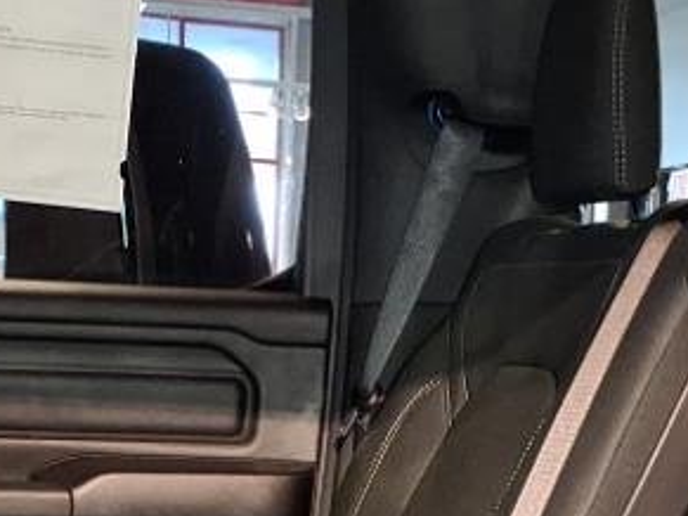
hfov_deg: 20.6
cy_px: 750
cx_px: 423
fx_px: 1887
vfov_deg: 14.6
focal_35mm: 95
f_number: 1.9
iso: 320
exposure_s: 1/20
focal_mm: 3.58
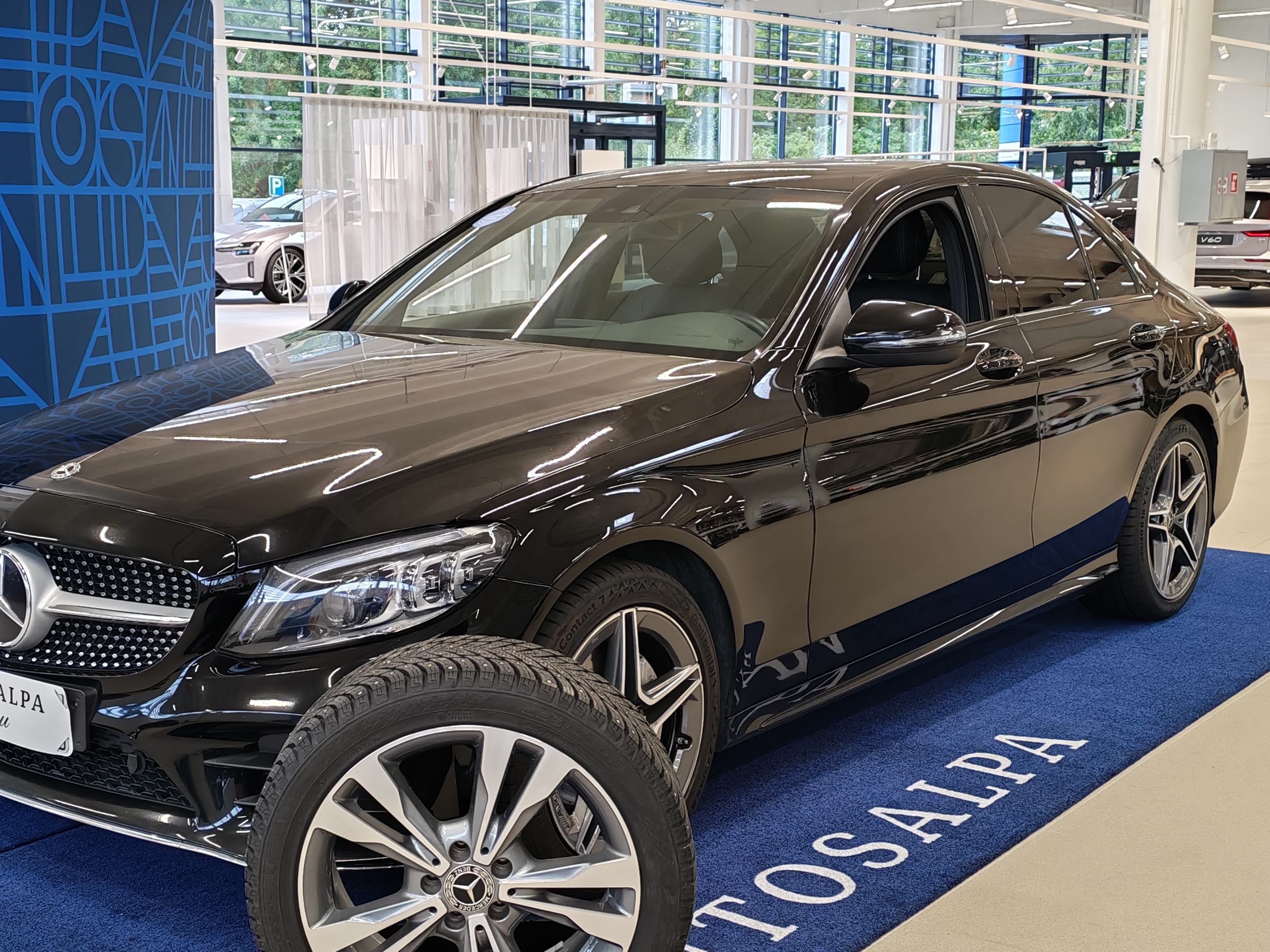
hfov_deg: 39.5
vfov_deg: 30.2
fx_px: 1761
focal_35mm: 48
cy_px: 539
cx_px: 497
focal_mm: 6.12
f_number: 1.9
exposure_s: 1/100
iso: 290
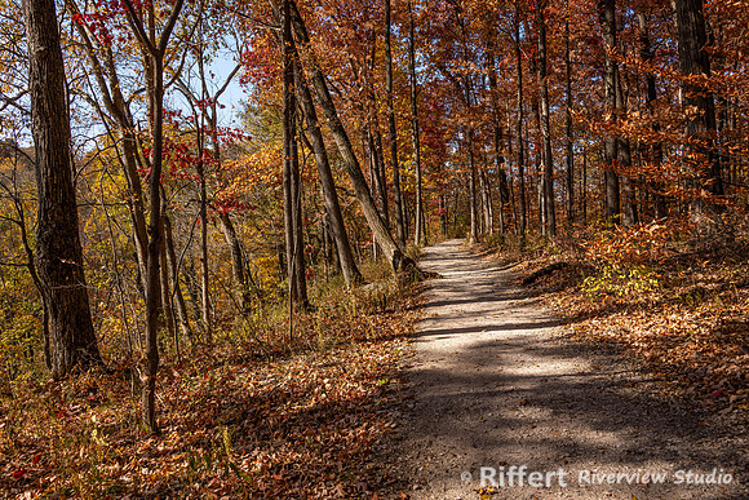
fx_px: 583
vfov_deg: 46.4
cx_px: 374
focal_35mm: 28
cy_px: 250
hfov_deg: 65.5
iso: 80
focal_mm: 28
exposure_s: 1/160
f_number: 8
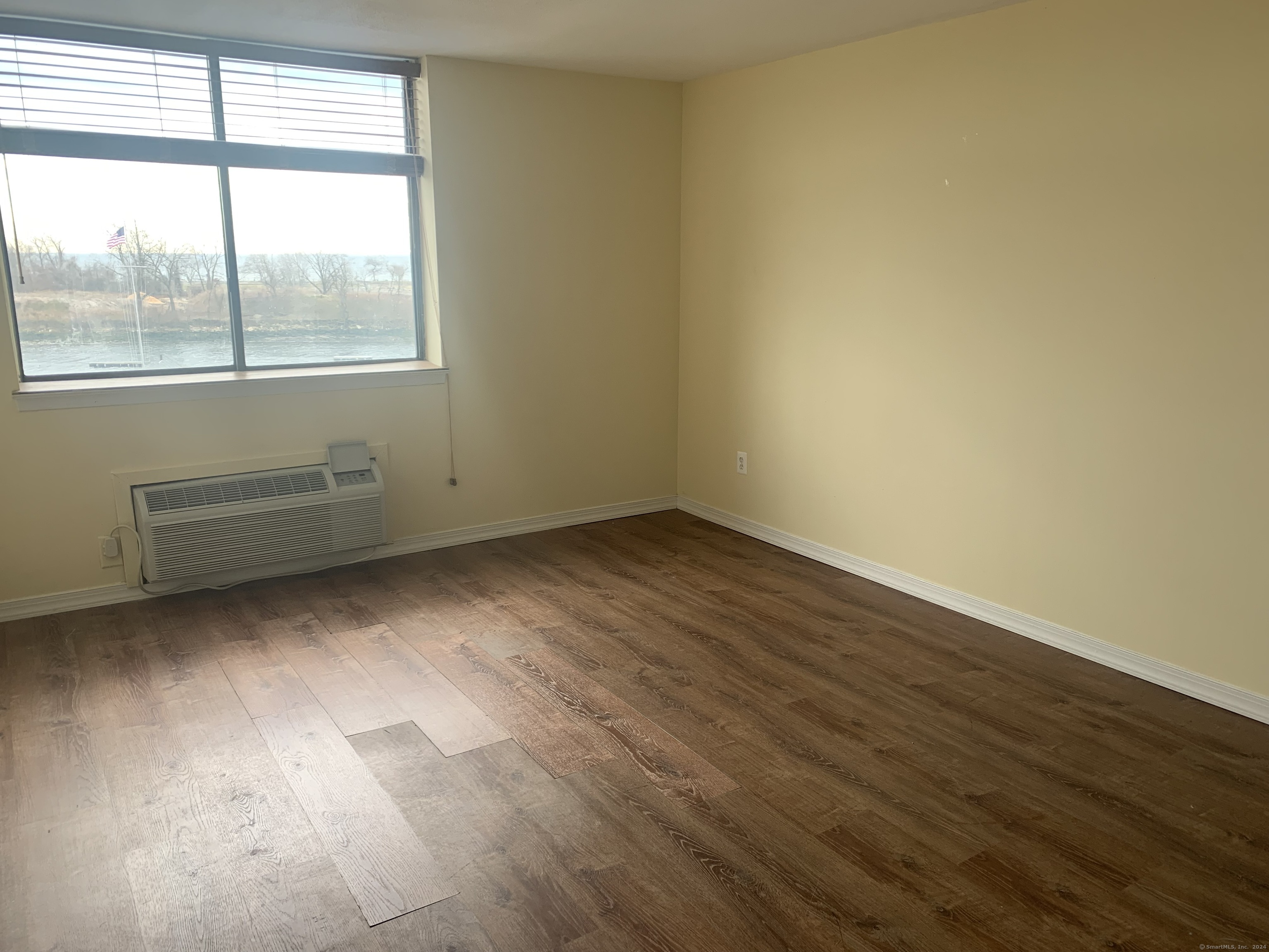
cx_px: 634
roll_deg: -0.6
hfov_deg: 67.3
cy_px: 476
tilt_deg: -14.8
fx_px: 953
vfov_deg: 53.1
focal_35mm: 26
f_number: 1.8
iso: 50
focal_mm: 4.25
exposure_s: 1/121
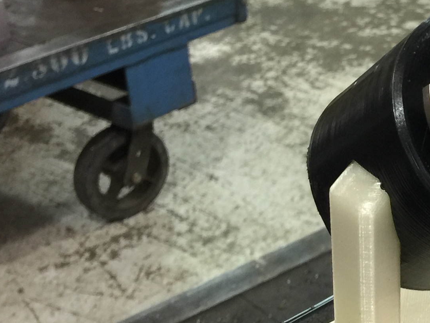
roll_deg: -1.7
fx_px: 1081
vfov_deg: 17.0
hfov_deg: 20.7
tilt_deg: -27.1
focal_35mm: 87
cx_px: 547
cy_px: 146
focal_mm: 4.15
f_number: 2.2
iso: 64
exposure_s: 1/15
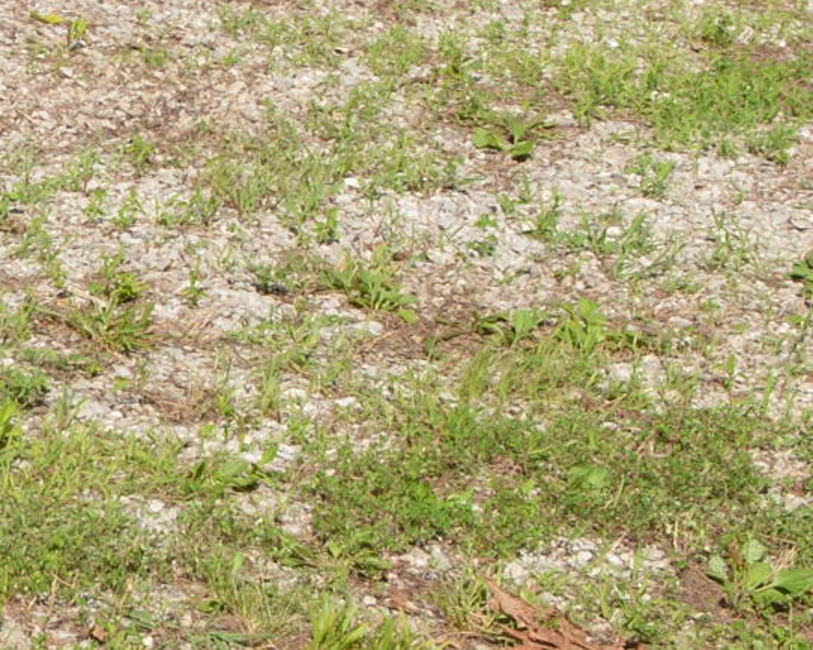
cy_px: -474
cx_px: -730
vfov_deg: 9.5
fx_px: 3754
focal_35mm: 156
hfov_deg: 11.3
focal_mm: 20
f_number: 8
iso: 110
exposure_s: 1/250
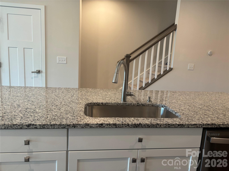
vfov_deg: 53.1
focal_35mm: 26
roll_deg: -3.1
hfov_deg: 67.3
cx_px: 114
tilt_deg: -10.4
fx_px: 172
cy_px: 86
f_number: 1.6
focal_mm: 5.96
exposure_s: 1/60
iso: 100
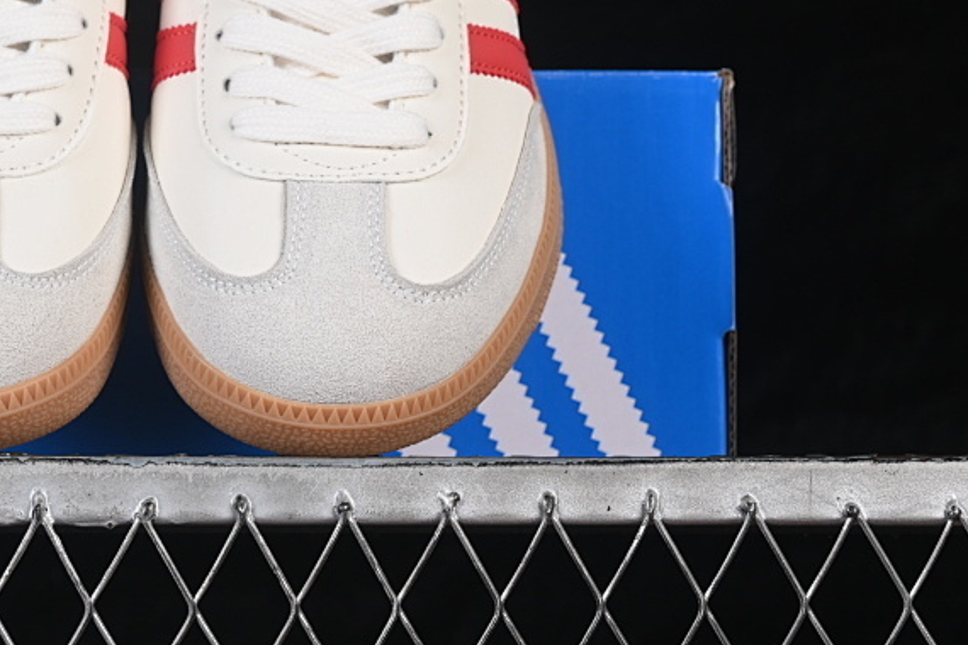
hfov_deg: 14.4
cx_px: 165
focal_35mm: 142
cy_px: 76
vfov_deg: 9.6
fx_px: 3818
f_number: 8
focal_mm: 50
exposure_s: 1/80
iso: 160
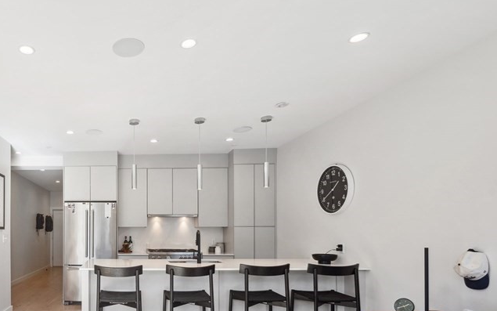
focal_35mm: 23
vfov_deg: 50.8
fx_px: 312
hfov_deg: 70.6
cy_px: 233
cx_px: 110
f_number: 8
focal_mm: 14
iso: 100
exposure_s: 1/25
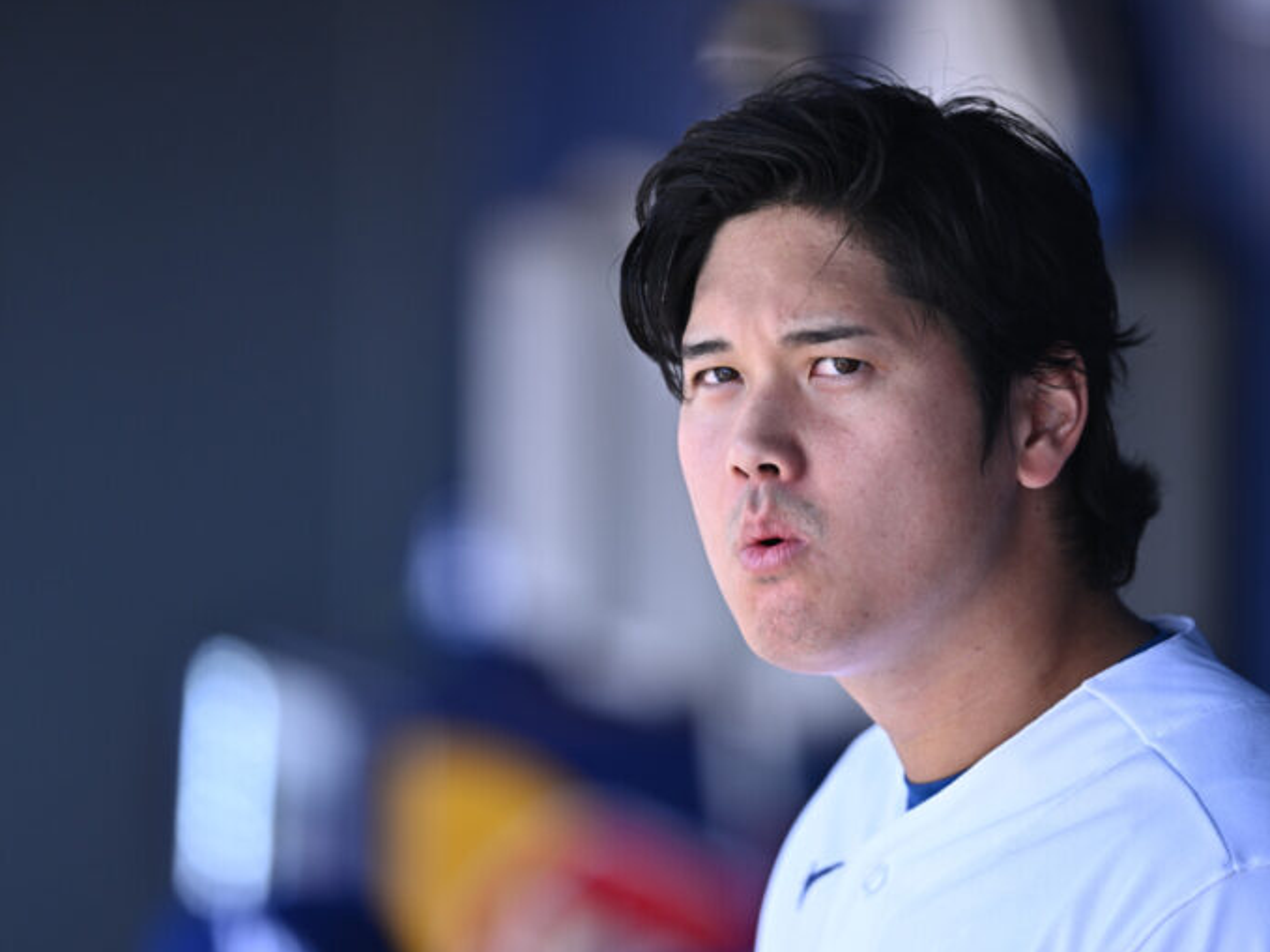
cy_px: 475
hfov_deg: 4.6
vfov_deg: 3.4
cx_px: 701
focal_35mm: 435
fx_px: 15957
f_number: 2.8
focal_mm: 400
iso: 200
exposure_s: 1/400
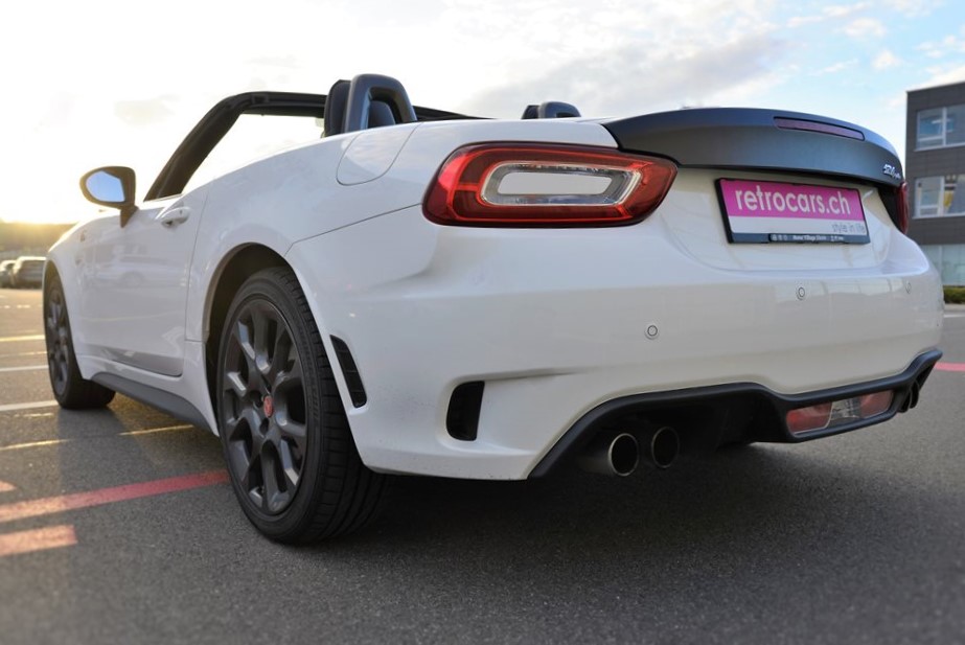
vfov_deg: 43.7
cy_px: 322
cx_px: 482
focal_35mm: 30
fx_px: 805
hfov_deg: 61.9
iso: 200
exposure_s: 1/160
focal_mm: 30
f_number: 6.3
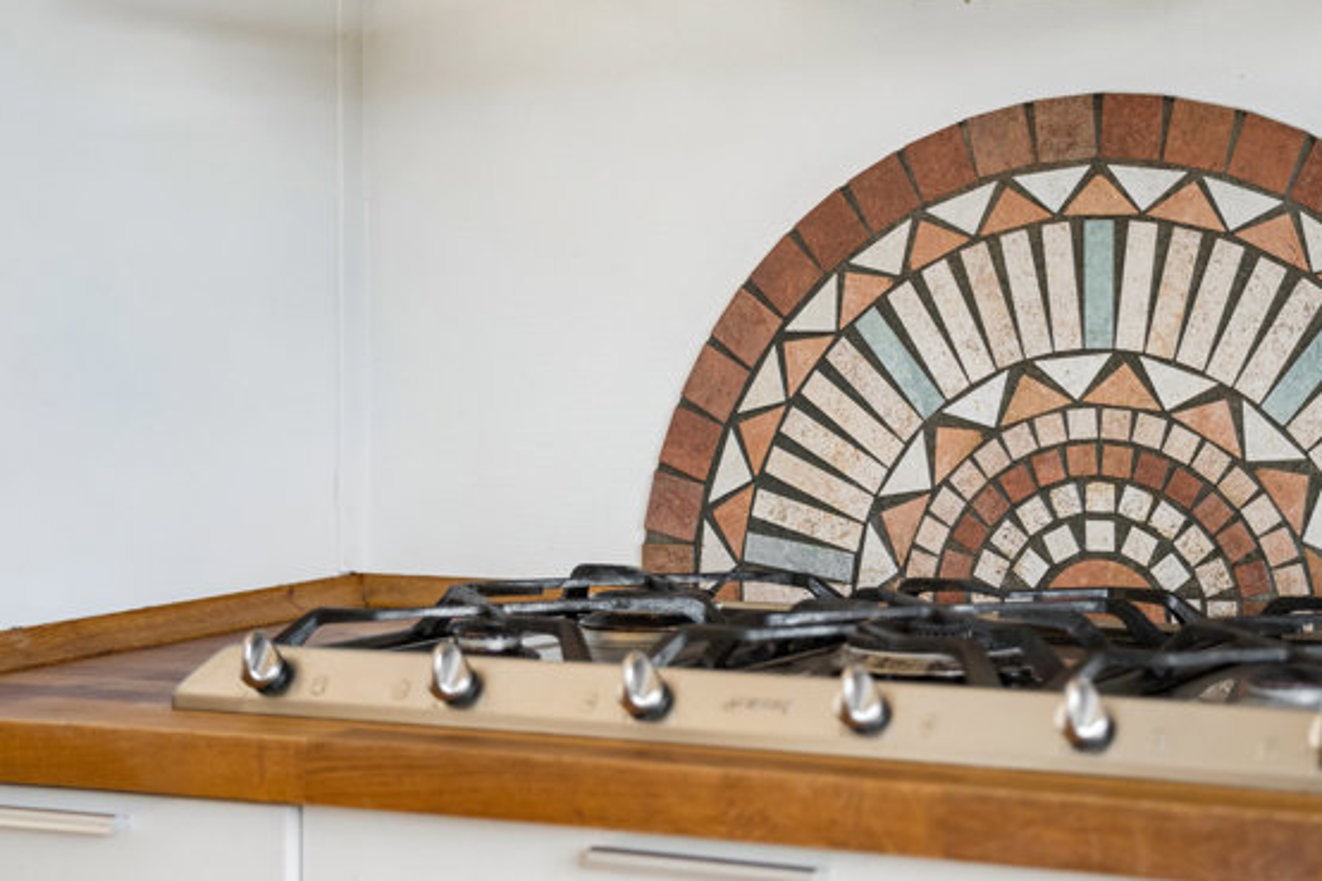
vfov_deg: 17.5
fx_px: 2863
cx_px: 859
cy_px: 321
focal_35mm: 78
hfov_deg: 25.9
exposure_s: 1/160
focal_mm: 54
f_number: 2.8
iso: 1000
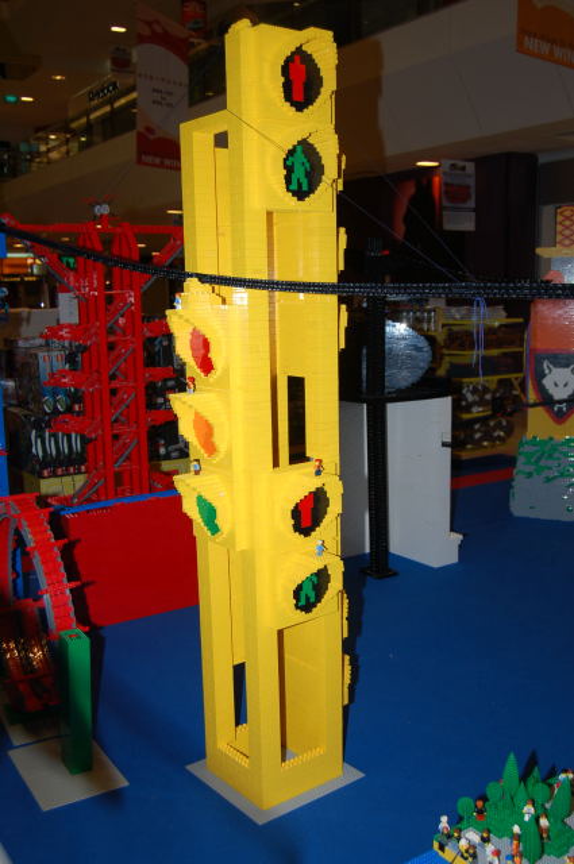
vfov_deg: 53.2
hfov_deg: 36.8
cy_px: 432
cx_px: 287
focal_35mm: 36
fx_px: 863
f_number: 4
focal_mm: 24
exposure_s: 1/60
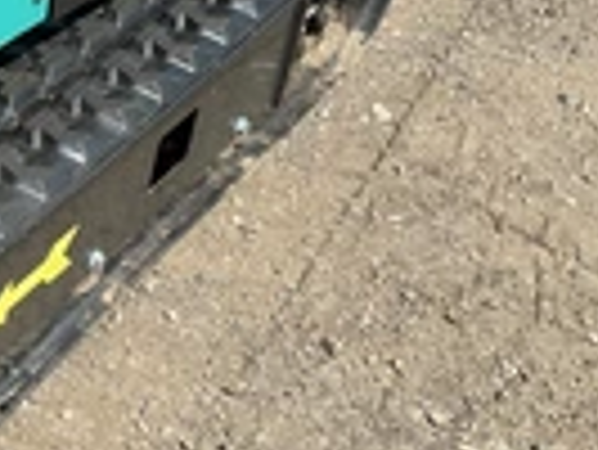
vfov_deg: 17.0
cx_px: -238
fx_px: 1504
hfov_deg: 20.1
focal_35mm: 87
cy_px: 166
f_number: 1.8
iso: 25
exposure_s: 1/1221
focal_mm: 3
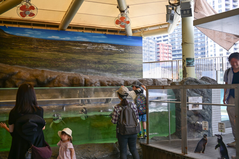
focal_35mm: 36
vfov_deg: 36.9
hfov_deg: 53.1
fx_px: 239
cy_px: 80
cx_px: 120
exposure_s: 1/125
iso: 100
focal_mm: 24
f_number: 4.5
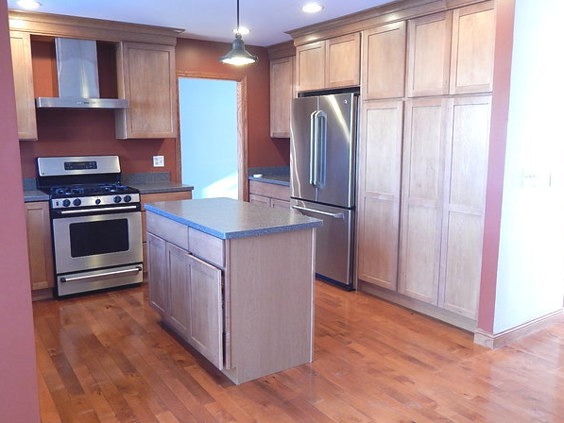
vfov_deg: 46.8
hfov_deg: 59.9
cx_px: 275
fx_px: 489
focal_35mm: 30
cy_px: 211
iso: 280
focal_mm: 5.1
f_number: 3.2
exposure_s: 1/30
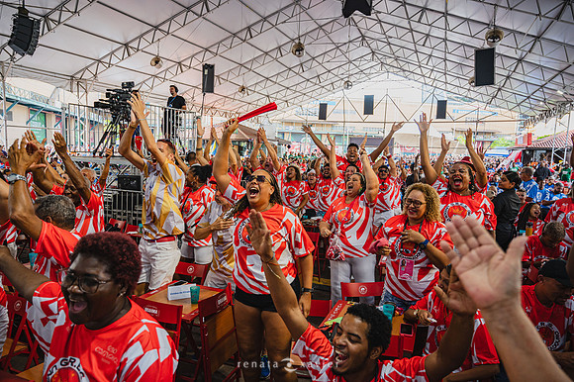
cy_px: 191
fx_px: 382
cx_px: 287
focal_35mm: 24
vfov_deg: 53.1
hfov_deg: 73.8
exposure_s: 1/320
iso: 1000
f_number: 4
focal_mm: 24
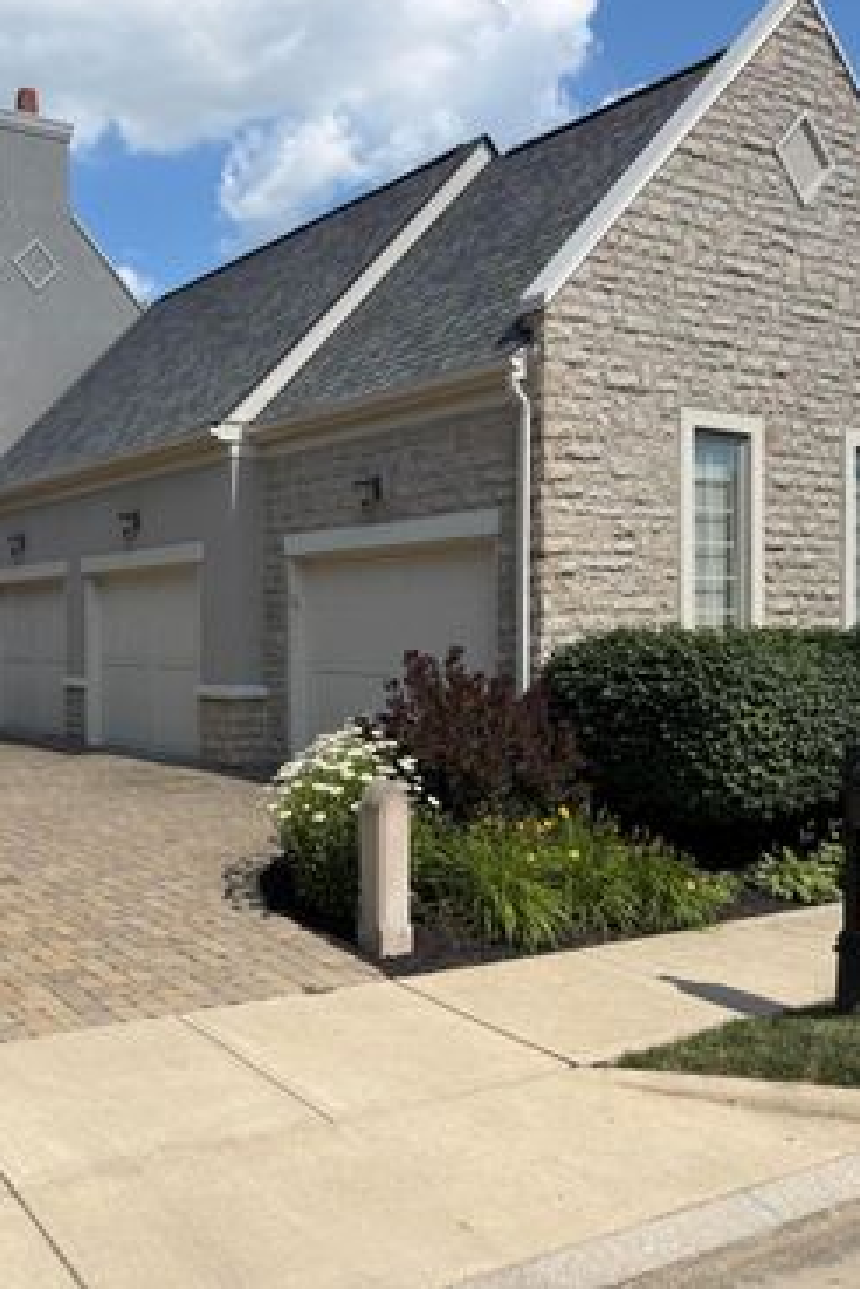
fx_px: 1217
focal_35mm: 34
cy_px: 634
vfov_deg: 55.8
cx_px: 144
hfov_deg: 37.2
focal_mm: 6.76
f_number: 1.78
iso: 80
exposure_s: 1/5319
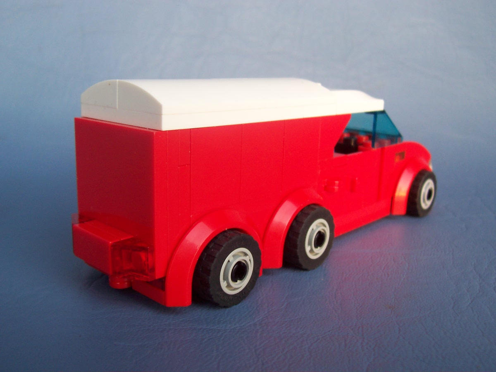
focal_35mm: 37
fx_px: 530
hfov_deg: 50.1
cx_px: 248
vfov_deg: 38.7
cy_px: 186
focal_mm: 5.6
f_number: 2.8
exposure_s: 1/45
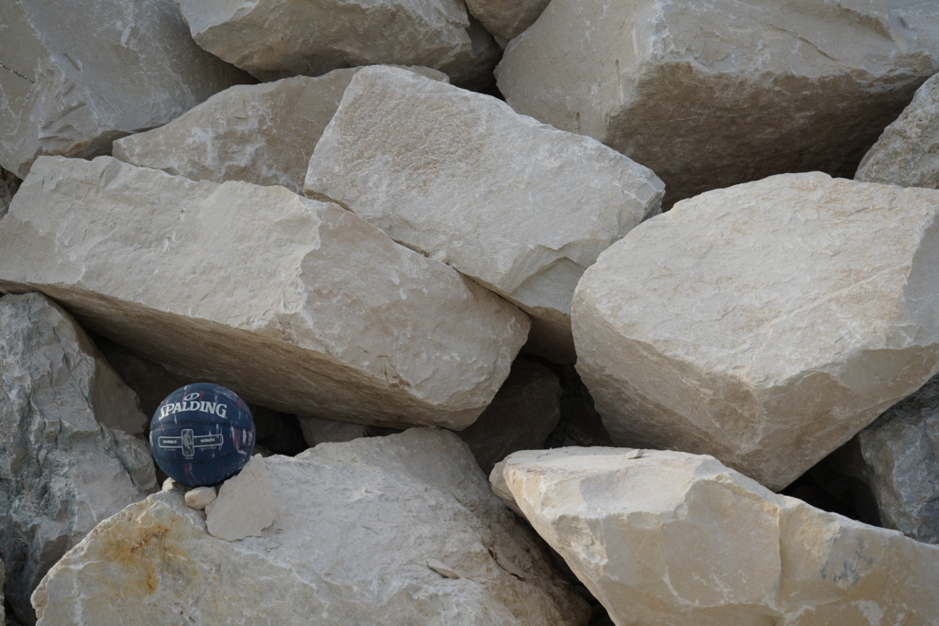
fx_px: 1226
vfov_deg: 28.7
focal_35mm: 47
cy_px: 313
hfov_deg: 41.9
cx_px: 470
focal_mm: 47
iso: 100
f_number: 6.3
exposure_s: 1/320
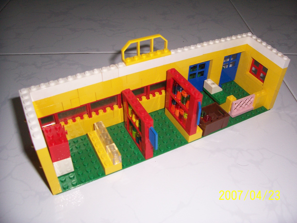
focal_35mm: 34
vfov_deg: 41.8
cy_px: 112
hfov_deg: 54.0
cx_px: 148
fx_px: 292
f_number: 2.7
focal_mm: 5.6
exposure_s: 1/60
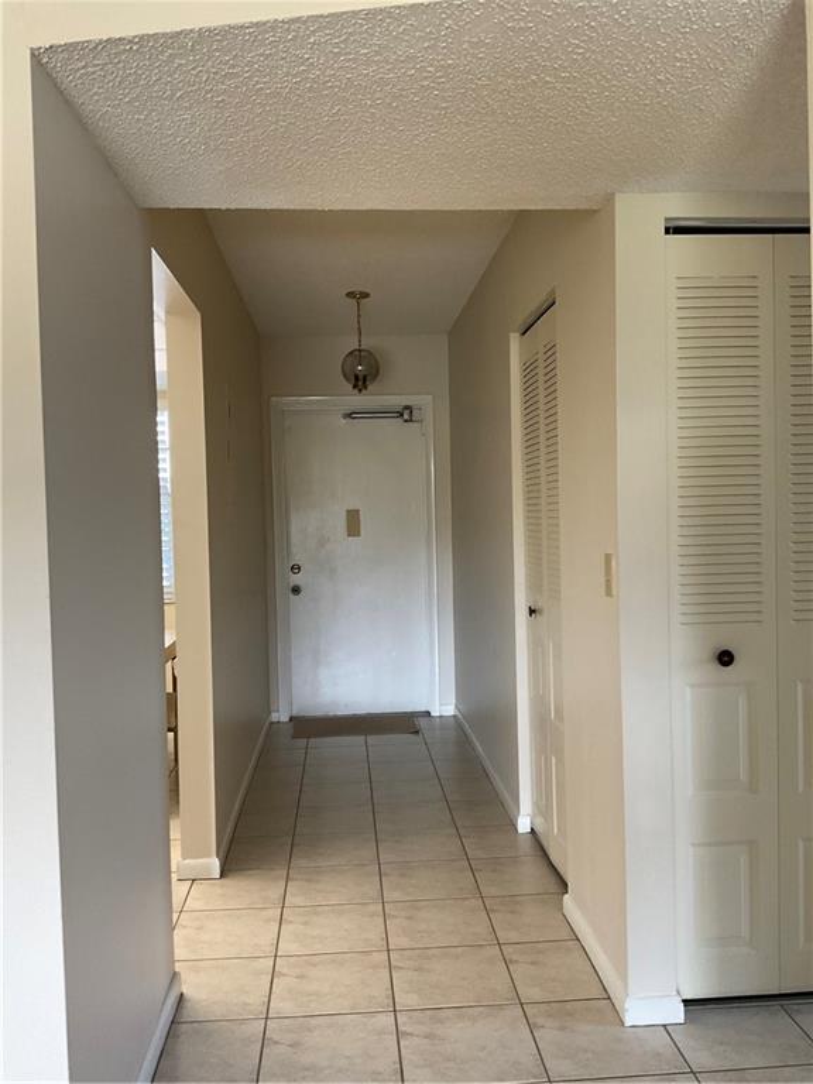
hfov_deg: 48.2
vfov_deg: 61.7
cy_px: 542
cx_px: 406
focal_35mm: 29
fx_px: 908
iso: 80
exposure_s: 1/60
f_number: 1.8
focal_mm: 3
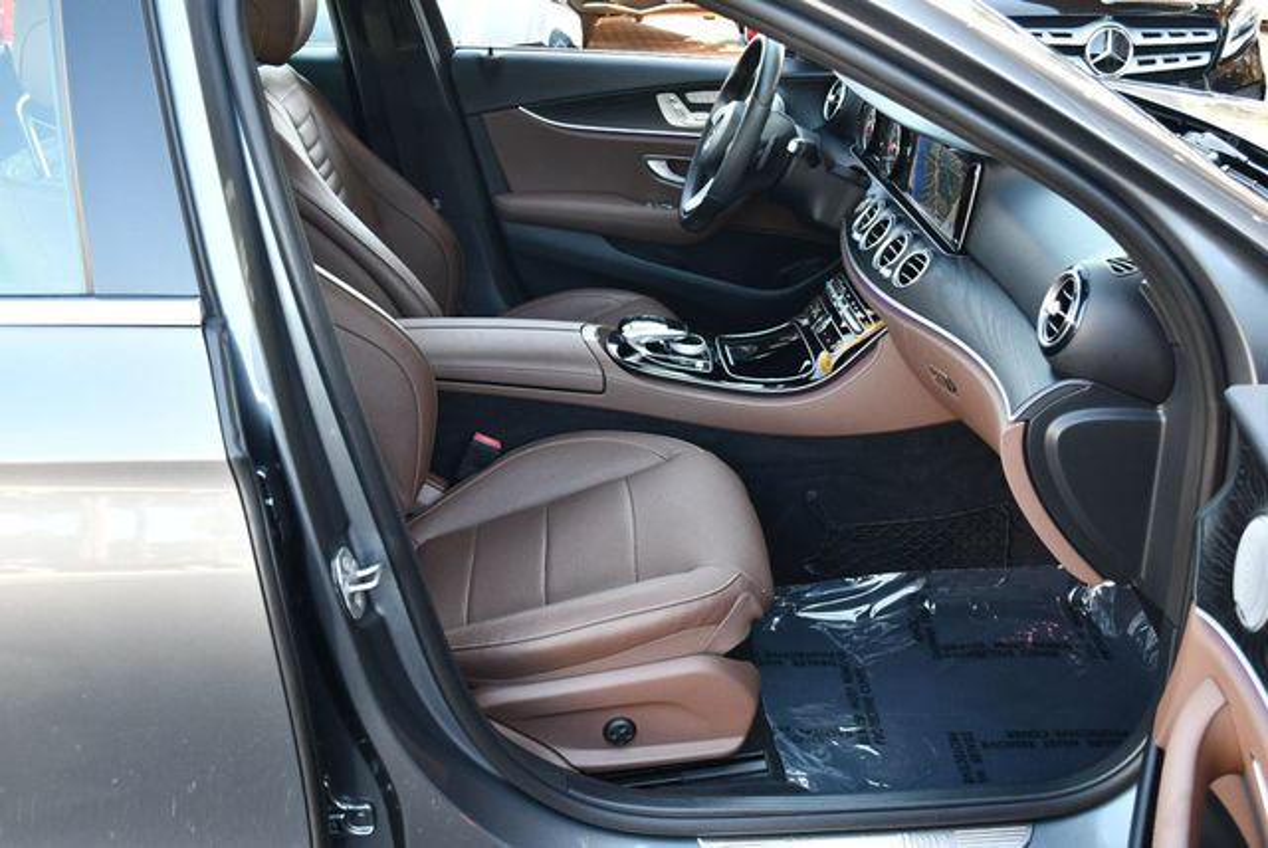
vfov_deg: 36.9
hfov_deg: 53.1
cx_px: 634
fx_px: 1269
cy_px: 424
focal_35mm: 36
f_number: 3.5
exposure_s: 1/200
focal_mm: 18
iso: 800
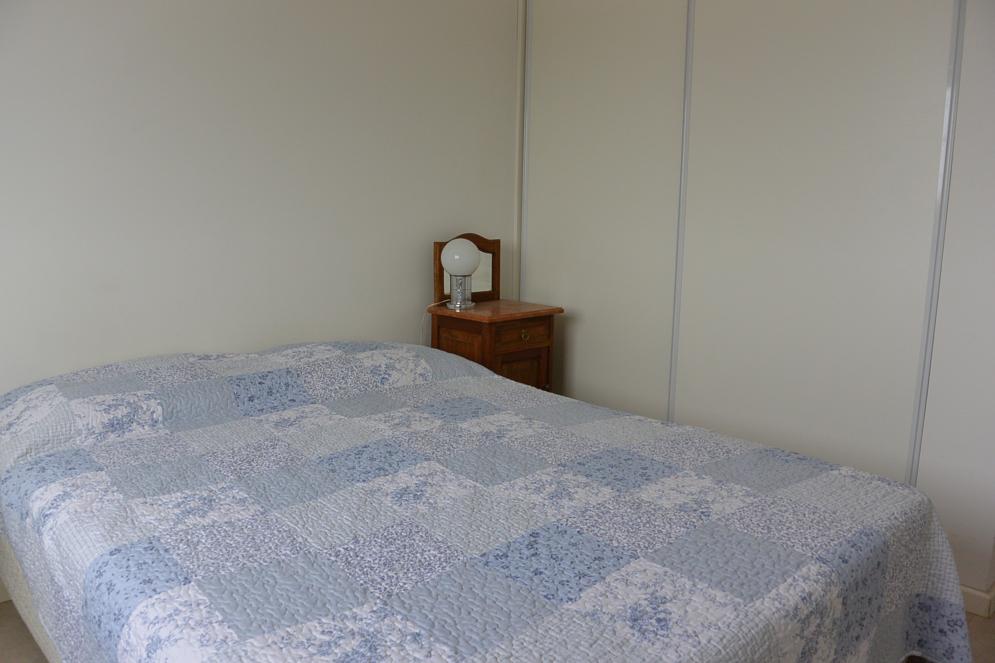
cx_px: 498
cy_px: 332
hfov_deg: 67.4
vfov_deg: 47.9
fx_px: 746
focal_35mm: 27
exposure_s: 1/250
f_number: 4
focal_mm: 10
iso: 200
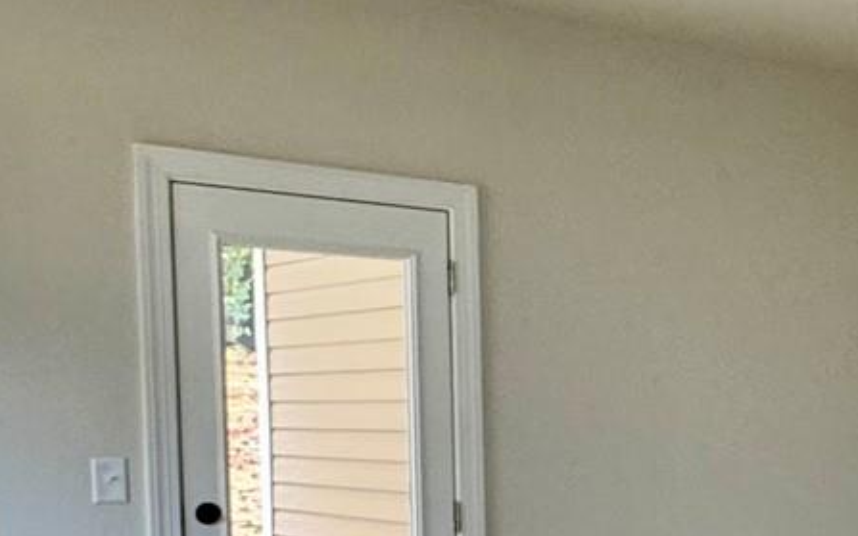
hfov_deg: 25.5
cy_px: 567
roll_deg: -1.0
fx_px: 1589
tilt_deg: -5.3
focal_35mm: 68
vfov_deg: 18.5
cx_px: 1148
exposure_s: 1/60
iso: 200
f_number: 2.2
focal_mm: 2.22
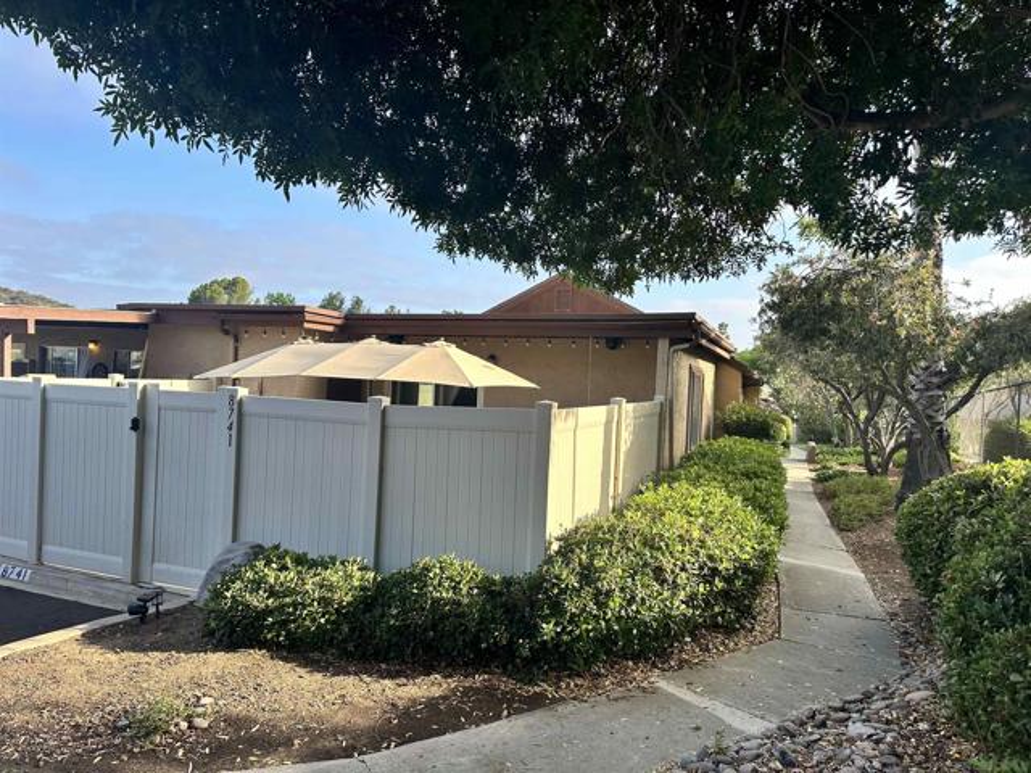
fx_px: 715
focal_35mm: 24
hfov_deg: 71.6
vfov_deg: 56.8
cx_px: 516
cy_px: 386
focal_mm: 6.86
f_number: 1.78
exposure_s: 1/1541
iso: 80
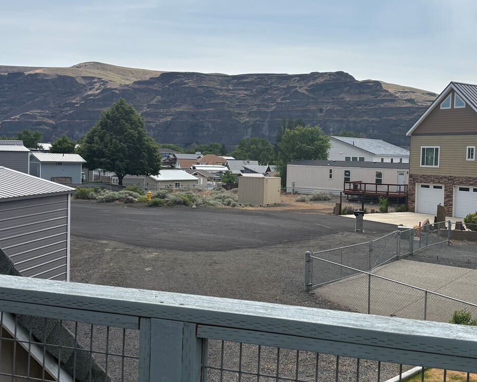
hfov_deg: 41.9
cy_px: 174
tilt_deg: -1.1
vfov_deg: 34.1
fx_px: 621
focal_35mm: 44
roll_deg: -0.9
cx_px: 279
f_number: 1.6
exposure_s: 1/5814
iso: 50
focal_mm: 5.96
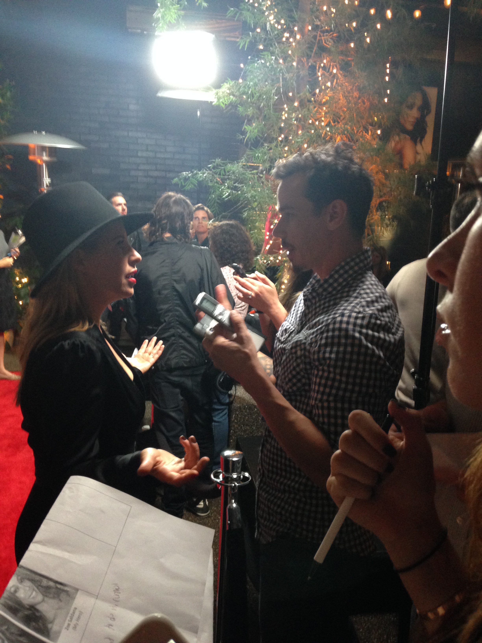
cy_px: 322
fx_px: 613
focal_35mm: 33
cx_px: 241
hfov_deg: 42.9
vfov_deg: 55.4
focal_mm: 4.12
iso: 250
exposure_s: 1/20
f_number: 2.4
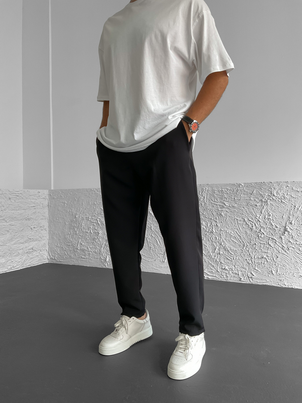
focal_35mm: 29
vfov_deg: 61.7
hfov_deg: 48.2
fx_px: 337
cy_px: 202
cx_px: 151
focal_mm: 3
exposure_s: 1/115
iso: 64
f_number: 1.8
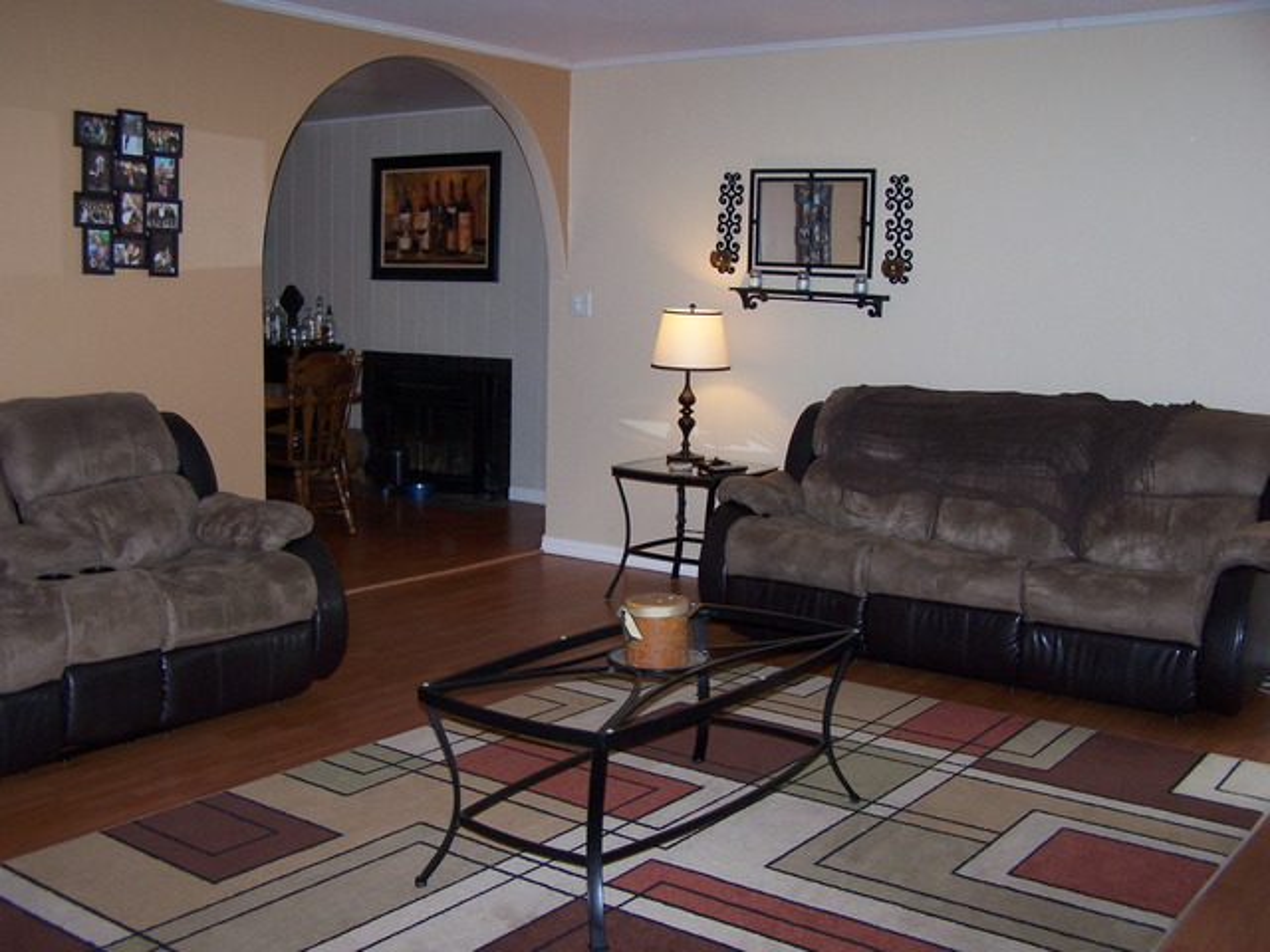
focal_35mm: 38
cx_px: 635
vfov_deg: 37.7
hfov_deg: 49.0
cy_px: 476
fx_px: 1394
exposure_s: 1/60
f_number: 2.8
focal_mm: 6.3
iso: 140
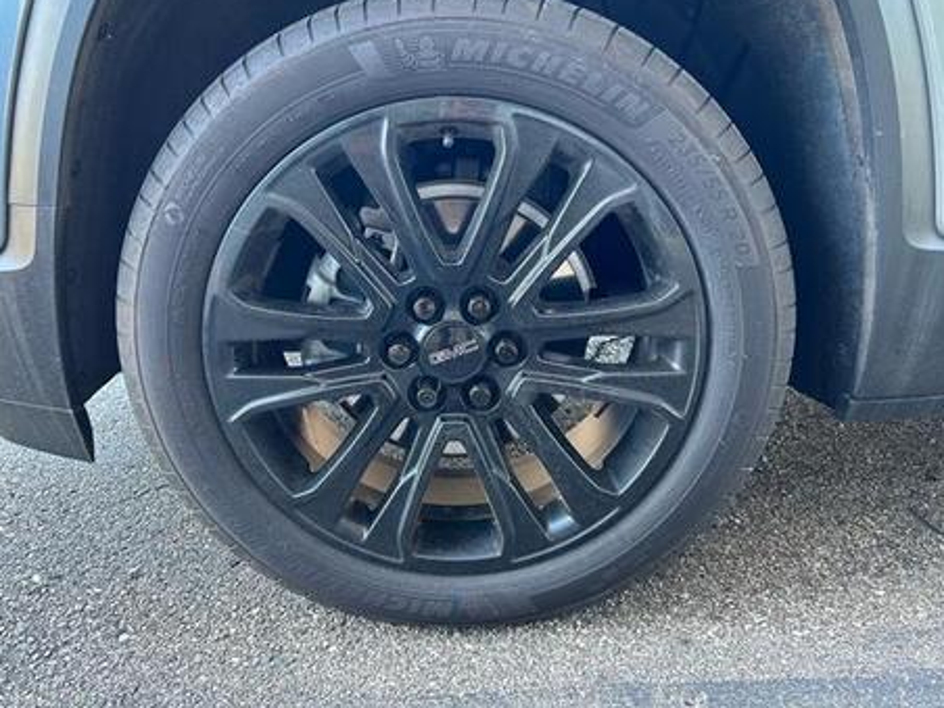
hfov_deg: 61.6
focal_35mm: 29
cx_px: 443
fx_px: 791
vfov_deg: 48.1
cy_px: 315
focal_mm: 5.7
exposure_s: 1/67
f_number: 1.5
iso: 125
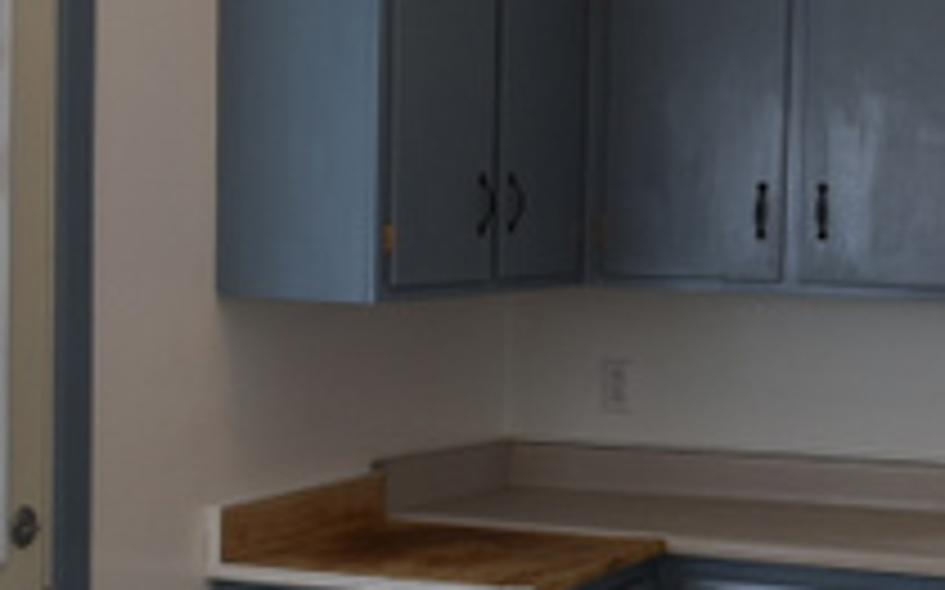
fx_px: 2162
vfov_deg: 15.5
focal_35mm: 84
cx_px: 896
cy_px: 342
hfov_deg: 23.8
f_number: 6.3
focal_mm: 18
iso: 400
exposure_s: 1/160
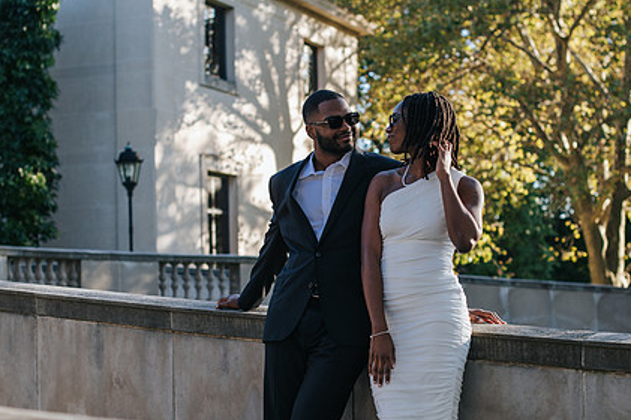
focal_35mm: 79
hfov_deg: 25.7
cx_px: 334
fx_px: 1384
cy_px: 230
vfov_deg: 17.2
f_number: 3.2
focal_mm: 50
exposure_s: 1/400
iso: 320
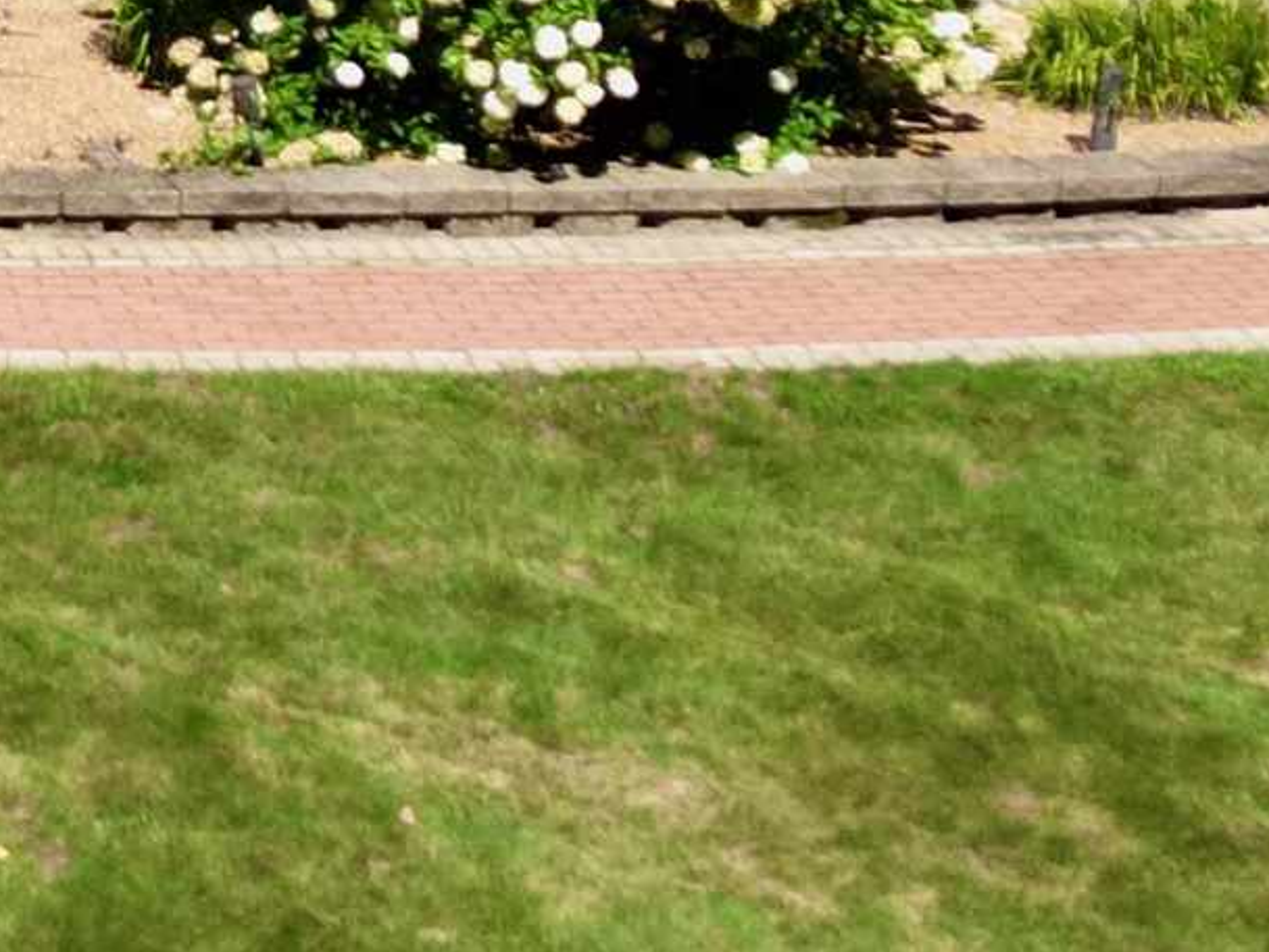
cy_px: -42
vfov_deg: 12.1
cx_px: -944
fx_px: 4437
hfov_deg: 14.5
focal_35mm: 121
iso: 400
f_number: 1.7
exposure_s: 1/6400
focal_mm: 6.72
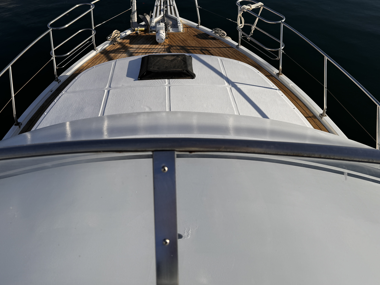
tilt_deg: -34.4
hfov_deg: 53.7
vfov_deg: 41.2
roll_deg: +3.1
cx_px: 160
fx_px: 373
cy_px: 92
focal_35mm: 34
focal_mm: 6.76
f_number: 1.78
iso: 80
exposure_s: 1/4310
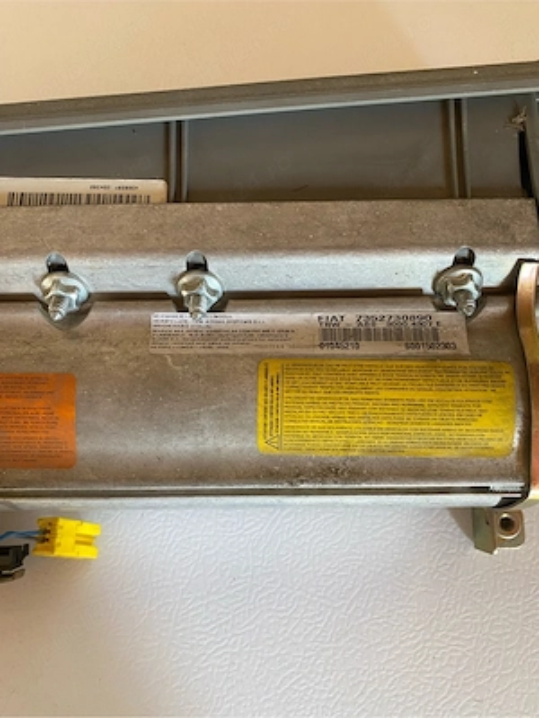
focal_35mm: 26
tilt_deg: -72.8
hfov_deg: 53.1
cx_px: 270
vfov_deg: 67.3
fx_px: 540
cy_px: 359
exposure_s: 1/65
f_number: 1.8
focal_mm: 4.25
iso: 125
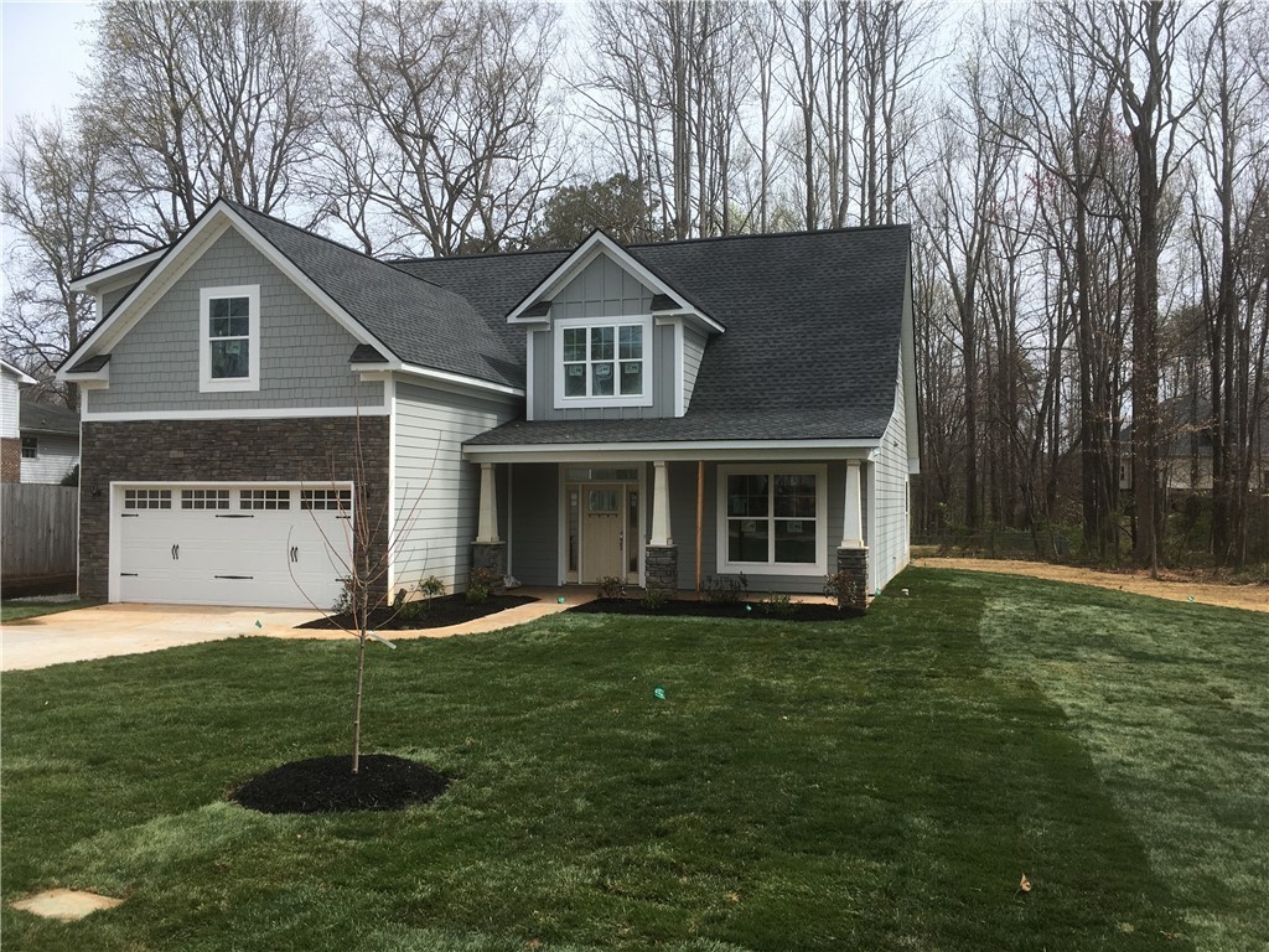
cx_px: 634
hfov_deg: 61.7
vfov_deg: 48.2
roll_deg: +1.0
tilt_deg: +1.5
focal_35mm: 29
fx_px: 1063
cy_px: 476
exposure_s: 1/1350
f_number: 2.2
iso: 25
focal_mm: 4.15
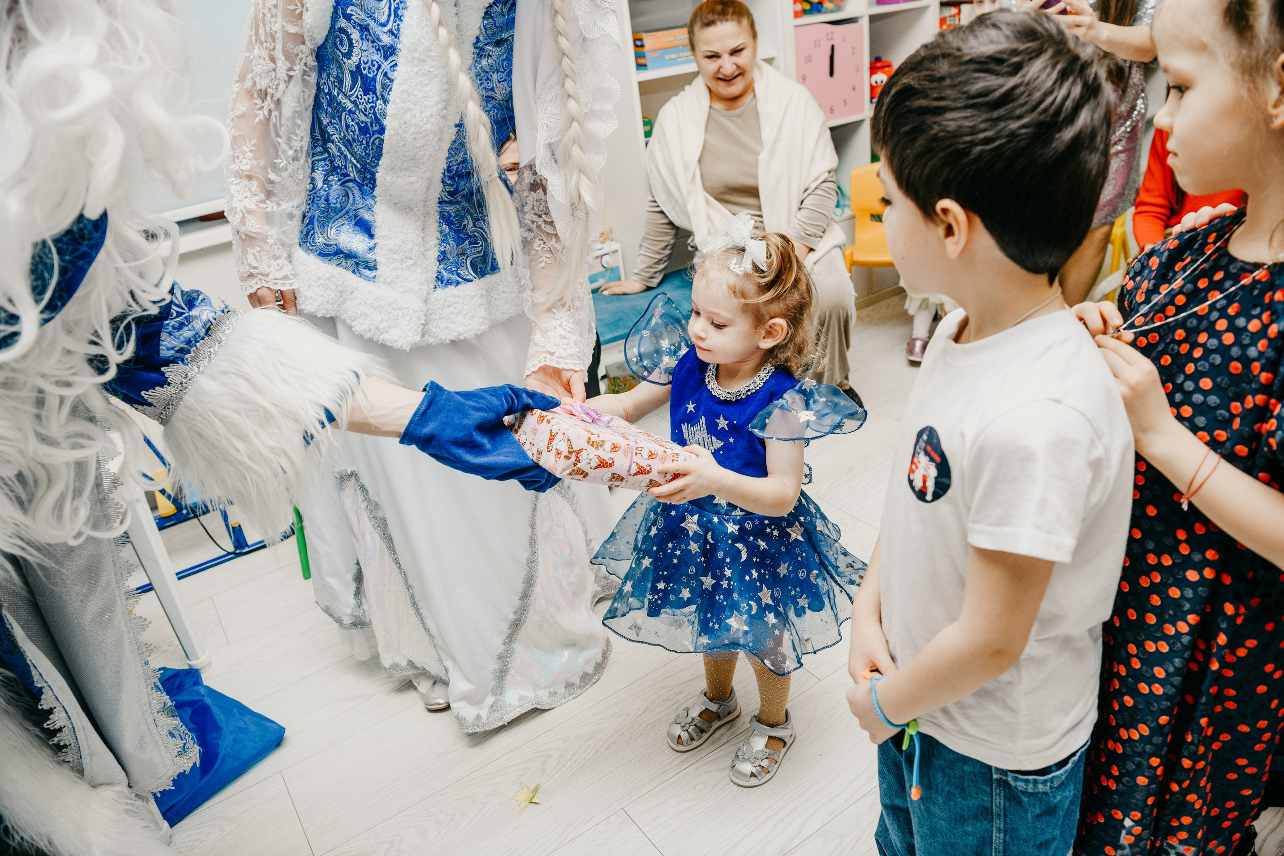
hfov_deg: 73.7
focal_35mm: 24
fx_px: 856
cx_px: 642
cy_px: 428
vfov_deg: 53.1
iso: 250
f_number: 4.5
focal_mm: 24
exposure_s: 1/160
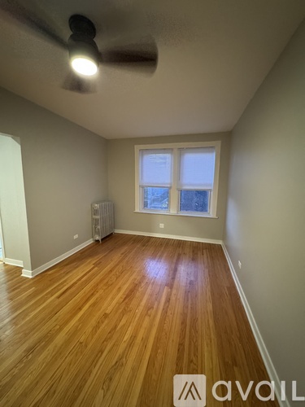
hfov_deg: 85.7
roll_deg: -0.5
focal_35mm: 14
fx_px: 164
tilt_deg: -8.1
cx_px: 152
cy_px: 204
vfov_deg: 102.1
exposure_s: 1/40
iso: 1000
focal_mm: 2.22
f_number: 2.2
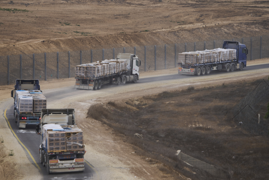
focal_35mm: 347
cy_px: 90
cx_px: 134
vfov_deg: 4.0
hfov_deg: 5.9
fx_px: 2593
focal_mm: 347
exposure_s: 1/125
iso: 50
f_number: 6.3
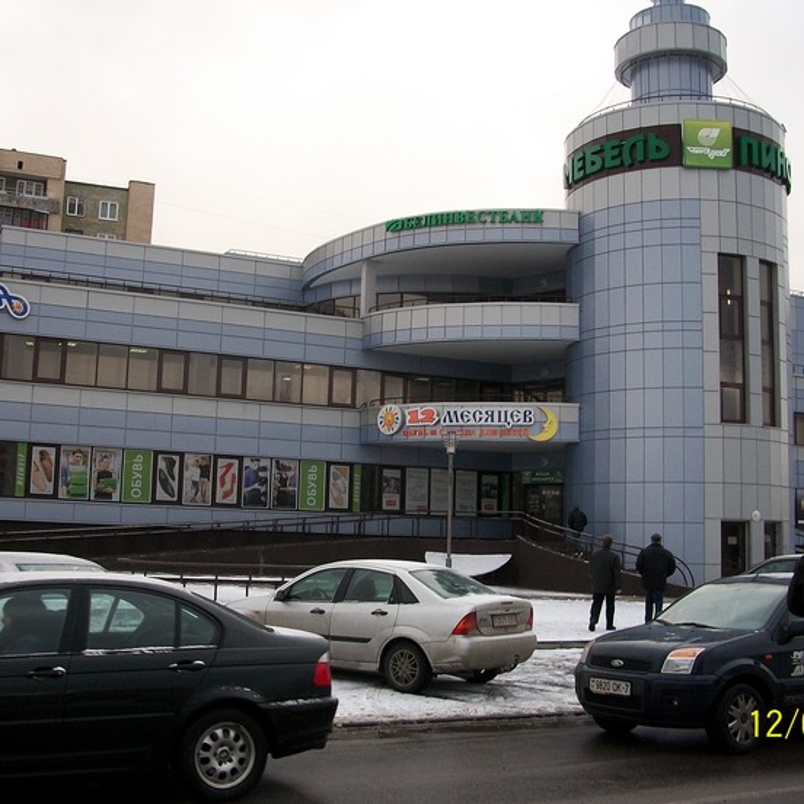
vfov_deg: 40.9
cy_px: 385
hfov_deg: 40.9
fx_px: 1077
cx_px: 402
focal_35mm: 41
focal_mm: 5.7
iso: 80
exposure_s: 1/160
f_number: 2.9
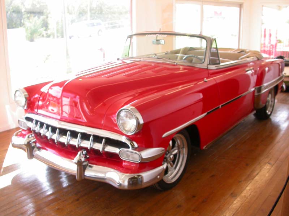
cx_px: 144
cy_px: 108
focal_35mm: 38
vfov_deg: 37.7
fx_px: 317
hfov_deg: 49.0
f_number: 3
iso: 100
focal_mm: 7.85
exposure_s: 1/111
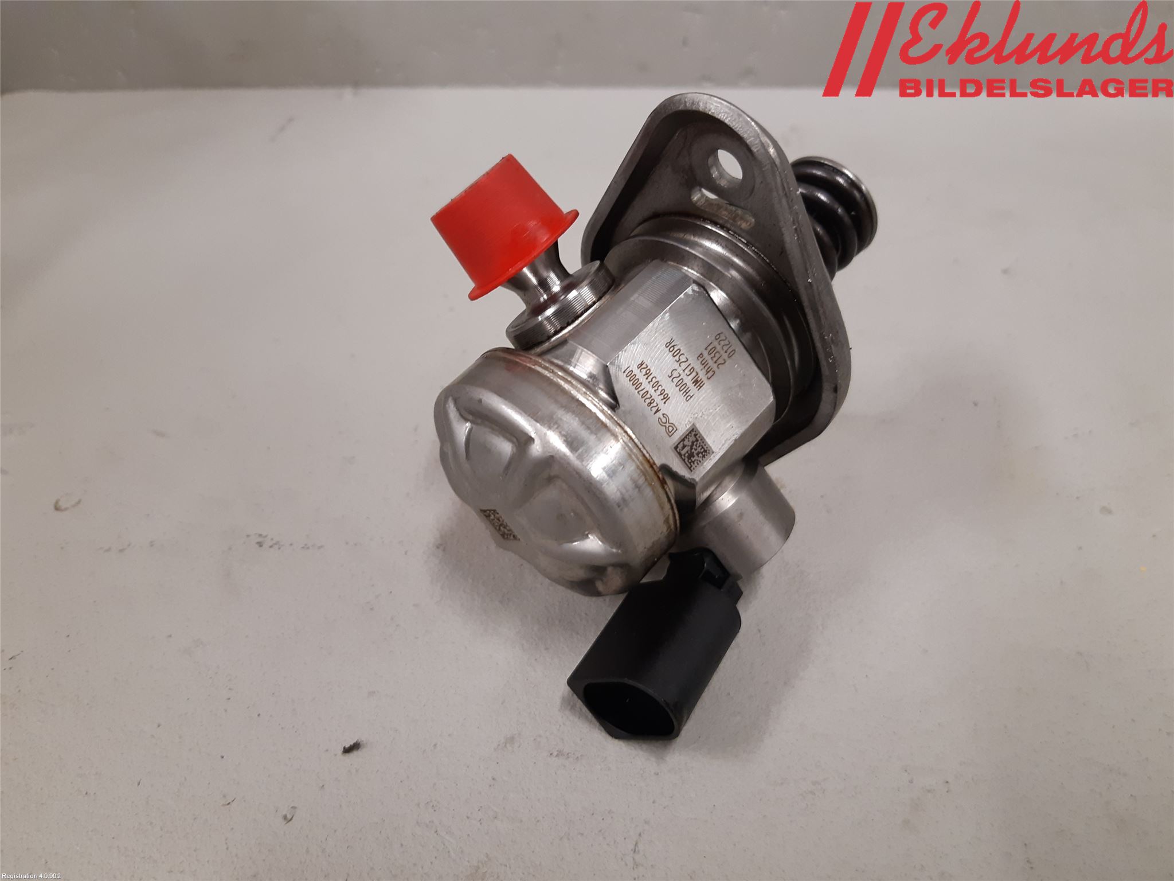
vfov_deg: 53.1
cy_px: 440
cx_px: 587
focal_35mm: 26
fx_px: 882
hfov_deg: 67.3
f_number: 1.7
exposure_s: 1/50
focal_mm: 3.93
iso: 160
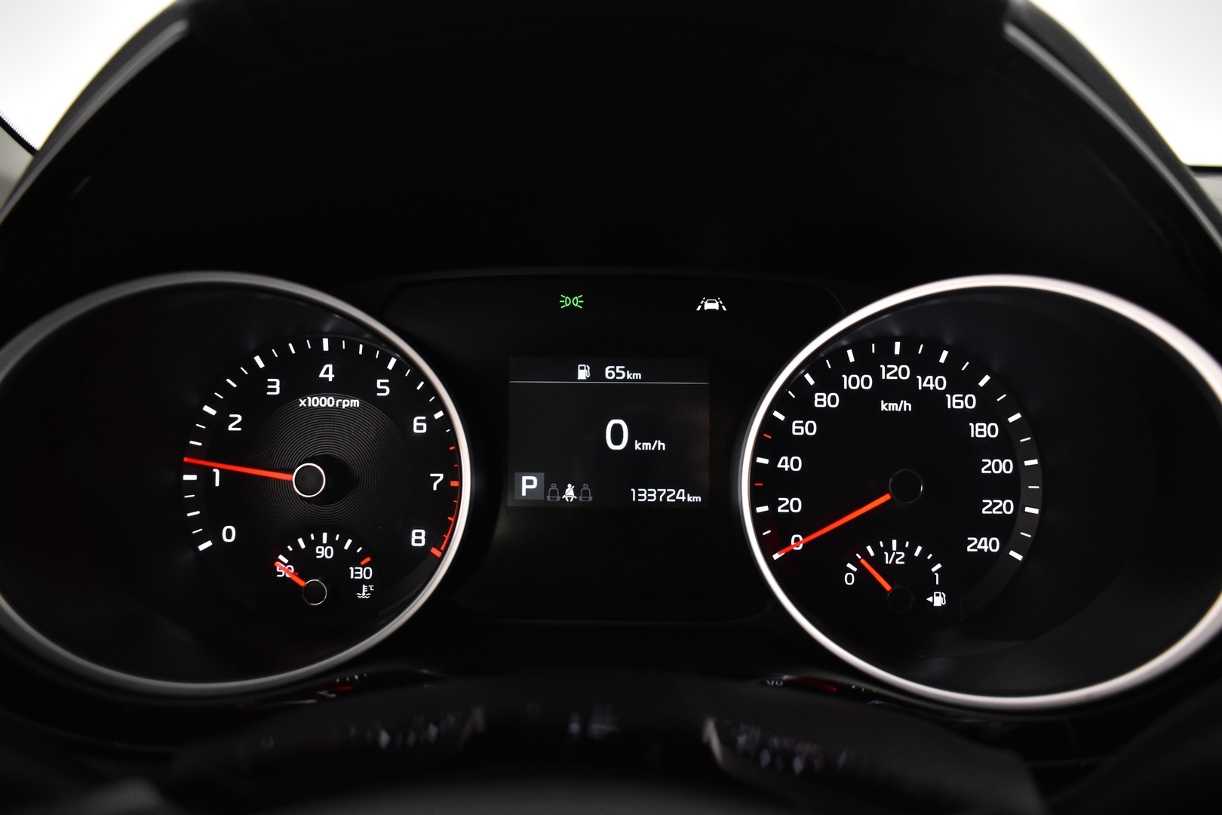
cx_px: 611
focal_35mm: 30
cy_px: 408
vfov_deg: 43.6
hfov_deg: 61.9
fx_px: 1018
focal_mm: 20
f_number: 3.5
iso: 1800
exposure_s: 1/30
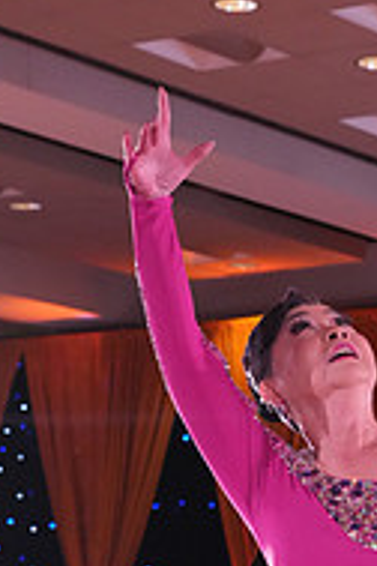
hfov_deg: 8.3
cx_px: 486
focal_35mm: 163
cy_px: 680
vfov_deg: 12.3
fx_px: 2560
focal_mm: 53
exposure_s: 1/400
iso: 6400
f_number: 5
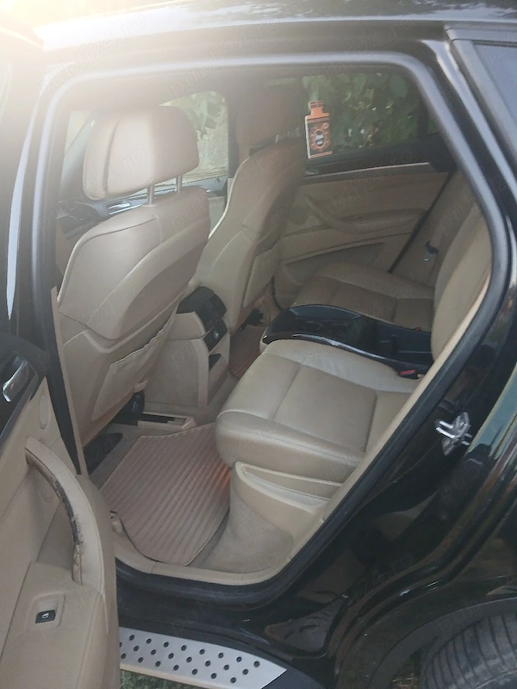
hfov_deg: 53.1
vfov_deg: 67.3
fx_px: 518
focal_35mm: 26
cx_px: 258
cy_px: 344
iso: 160
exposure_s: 1/50.3
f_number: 1.8
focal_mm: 3.98
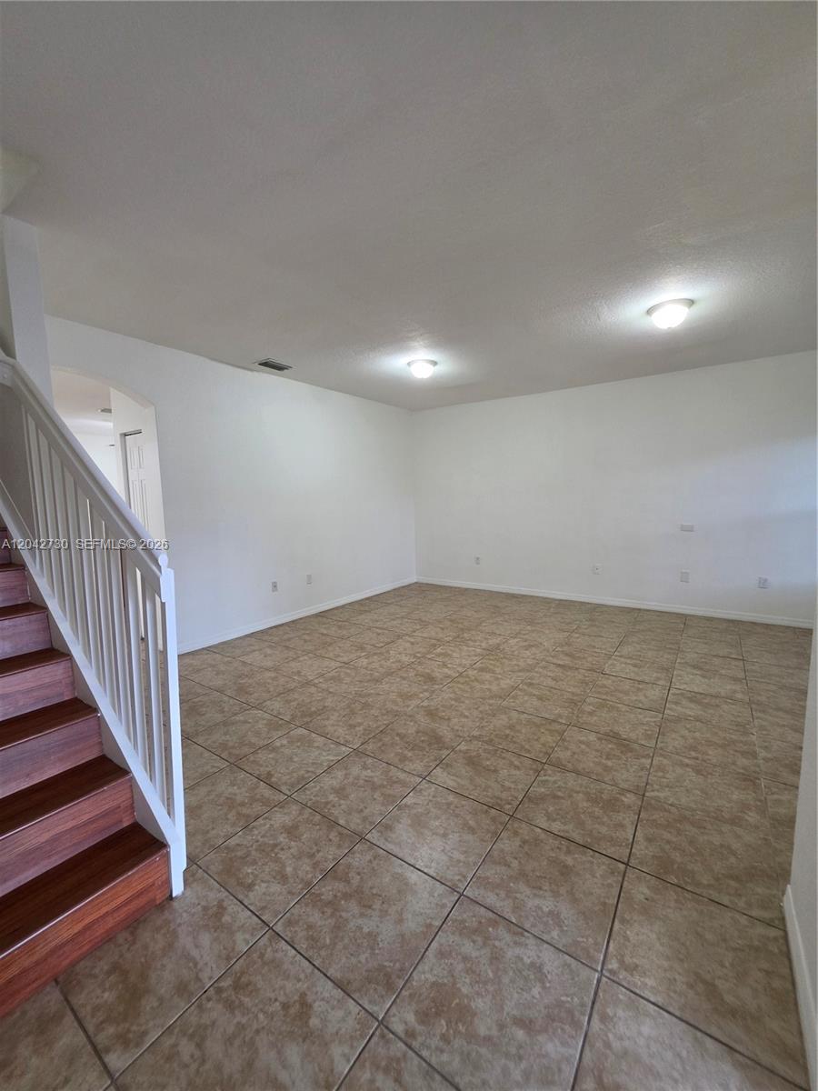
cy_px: 546
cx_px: 409
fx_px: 410
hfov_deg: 89.9
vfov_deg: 106.2
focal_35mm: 13
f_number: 1.9
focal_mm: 2.2
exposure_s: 1/120
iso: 250
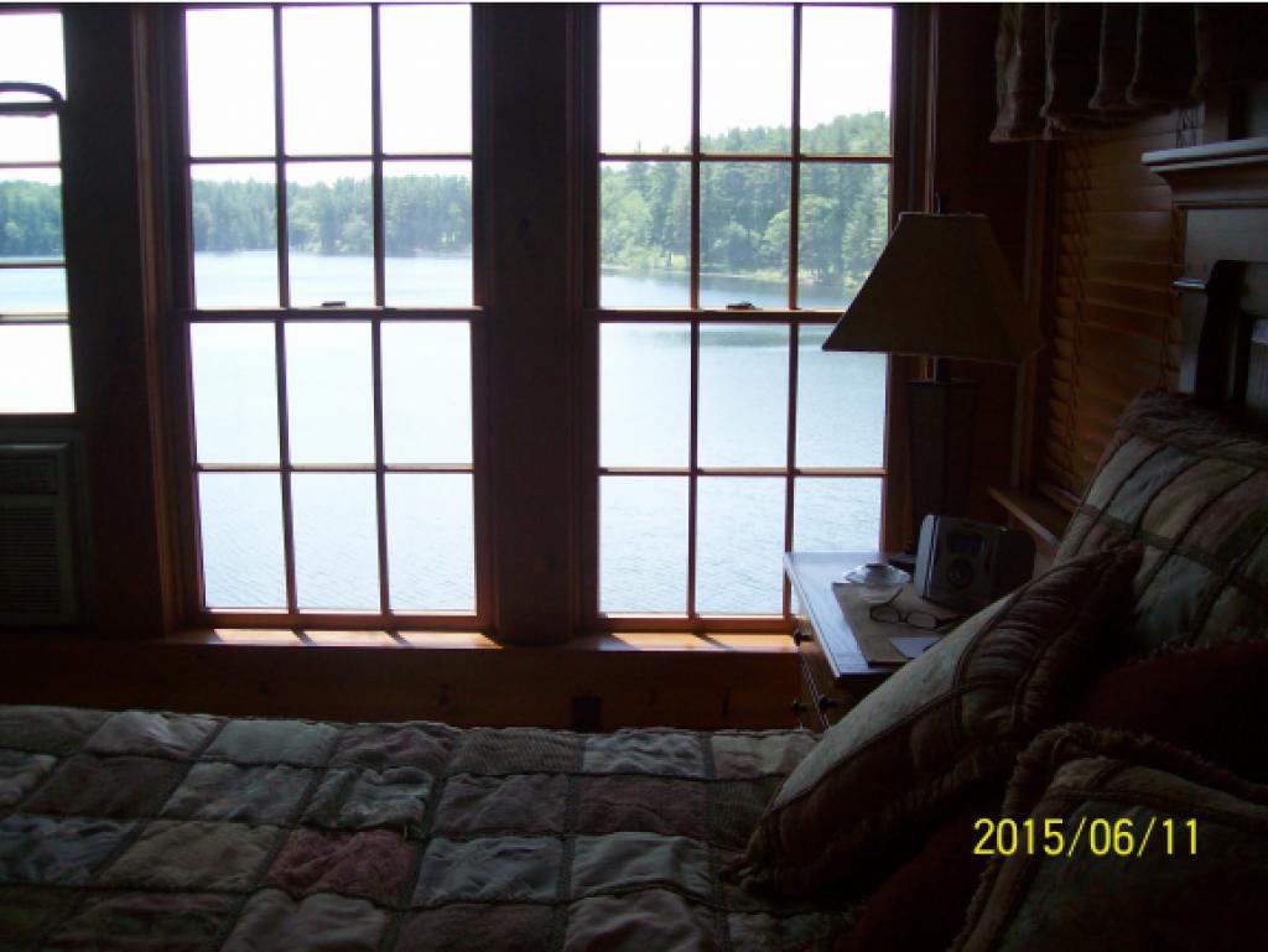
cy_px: 476
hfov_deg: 51.3
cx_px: 634
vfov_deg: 39.7
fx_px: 1319
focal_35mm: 36
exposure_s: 1/214
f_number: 2.7
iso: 80
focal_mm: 6
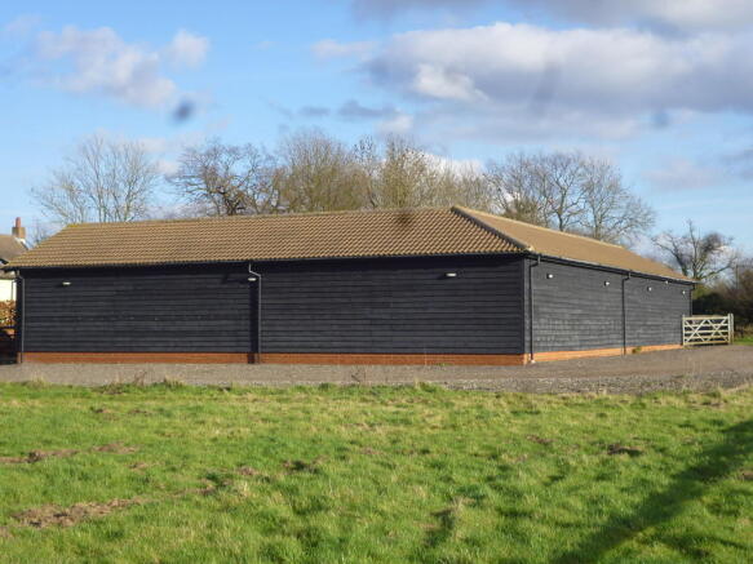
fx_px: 1218
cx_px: 376
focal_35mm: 56
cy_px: 282
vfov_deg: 26.1
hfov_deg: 34.4
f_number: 4.4
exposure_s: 1/320
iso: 100
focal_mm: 10
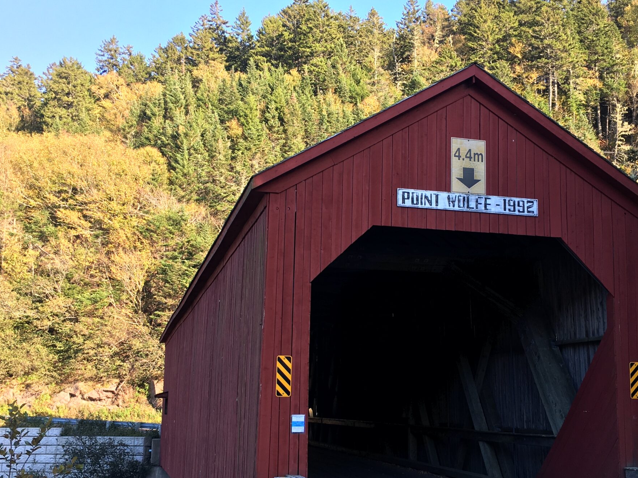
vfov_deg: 34.3
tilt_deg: +9.7
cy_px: 282
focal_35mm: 42
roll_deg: -0.2
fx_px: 774
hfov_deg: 44.8
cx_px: 336
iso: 25
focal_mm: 4.15
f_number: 2.2
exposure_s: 1/206
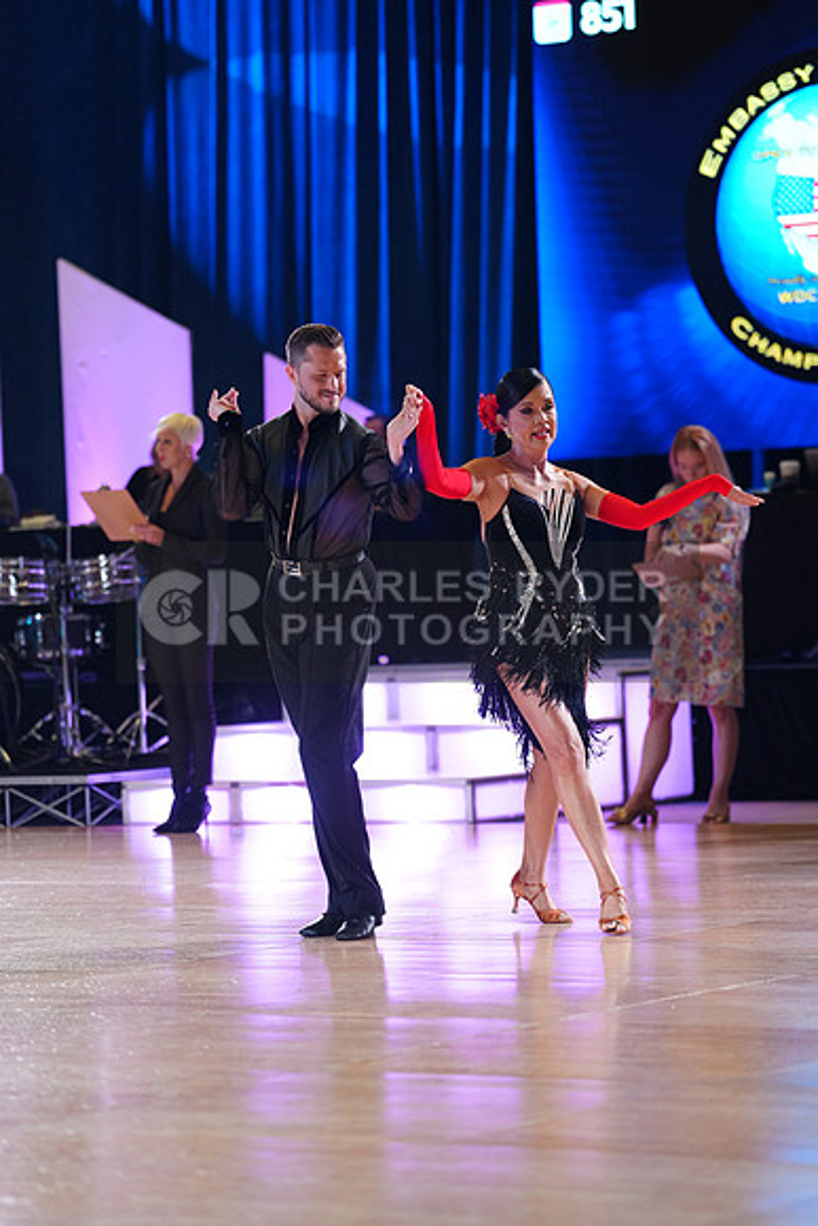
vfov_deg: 15.2
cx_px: 409
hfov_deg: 10.2
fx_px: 4598
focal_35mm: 135
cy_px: 613
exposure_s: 1/400
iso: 2000
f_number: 2.8
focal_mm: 135
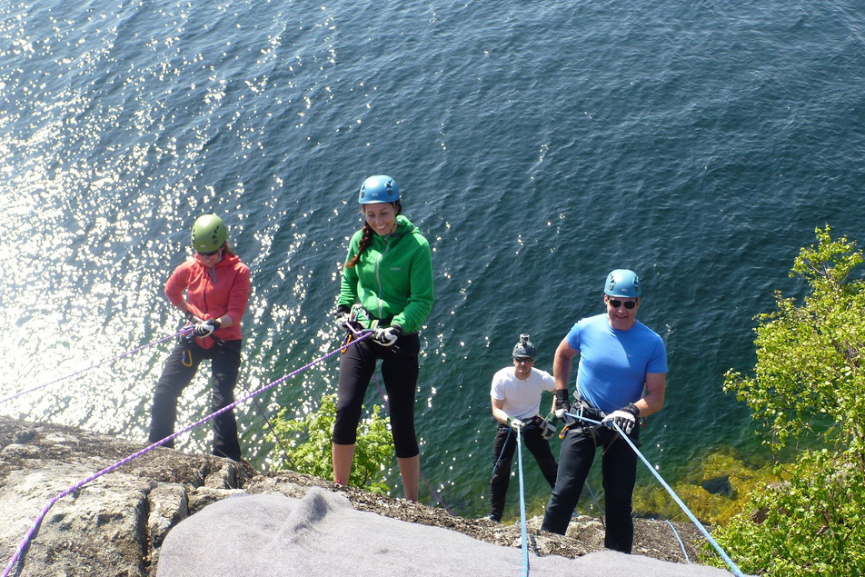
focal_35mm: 43
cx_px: 434
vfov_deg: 31.2
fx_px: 1033
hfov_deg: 45.4
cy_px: 252
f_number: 4.2
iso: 100
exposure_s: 1/200
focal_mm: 7.4
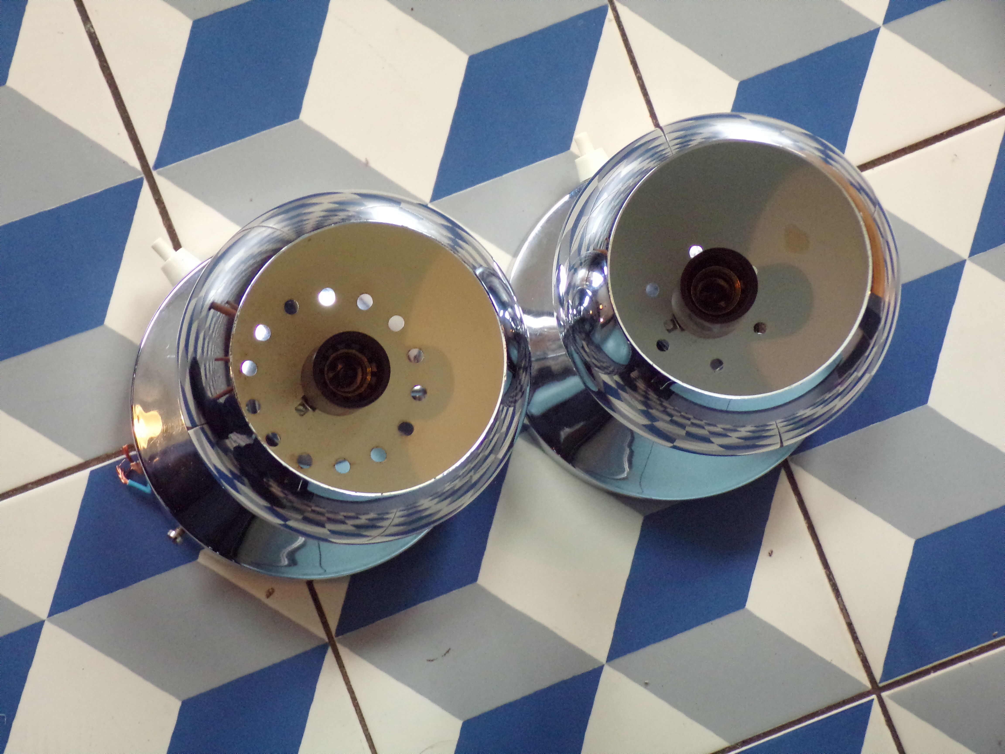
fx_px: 2497
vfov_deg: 17.2
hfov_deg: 22.8
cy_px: 377
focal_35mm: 86
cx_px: 502
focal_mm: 15.4
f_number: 4
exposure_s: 1/50
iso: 612
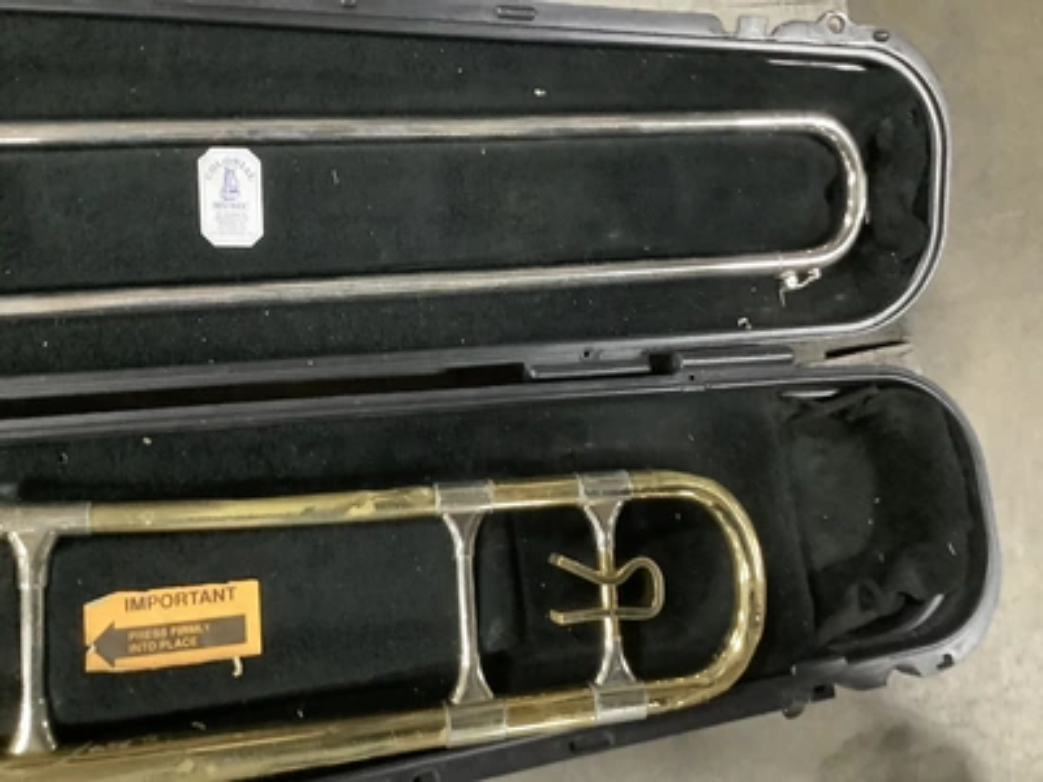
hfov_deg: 58.4
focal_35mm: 31
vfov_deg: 45.4
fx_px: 934
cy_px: 391
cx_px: 522
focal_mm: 3.3
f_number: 2.4
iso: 800
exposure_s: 1/20
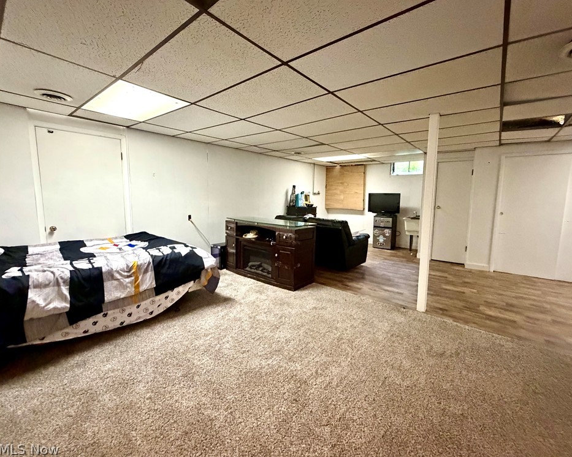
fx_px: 254
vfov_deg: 84.0
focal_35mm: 15
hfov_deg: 96.6
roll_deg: -0.4
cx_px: 309
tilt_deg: -6.7
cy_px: 224
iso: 1000
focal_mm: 2.22
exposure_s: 1/60
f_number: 2.2
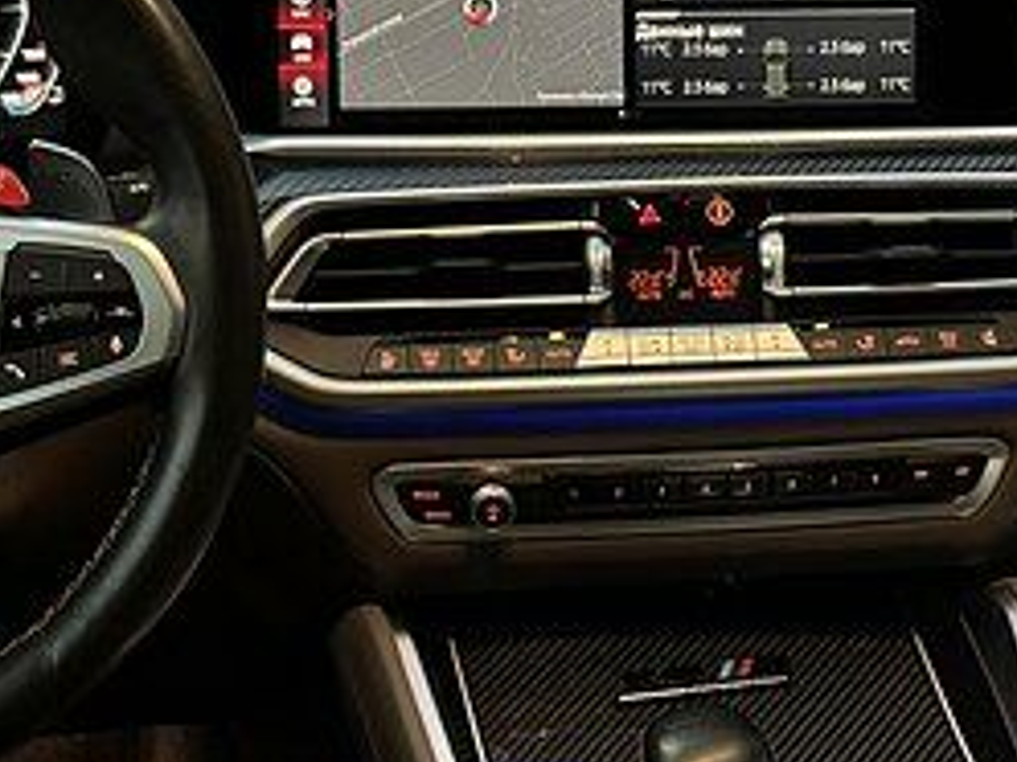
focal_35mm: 106
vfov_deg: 14.0
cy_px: 381
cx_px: 656
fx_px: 3114
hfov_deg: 18.5
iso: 800
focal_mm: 6.76
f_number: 1.78
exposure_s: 1/20
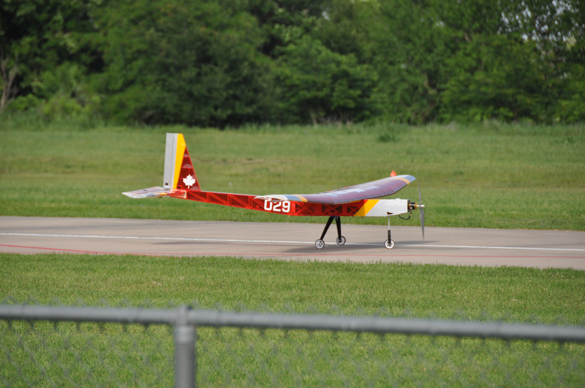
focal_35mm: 300
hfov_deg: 6.9
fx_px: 4869
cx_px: 292
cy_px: 194
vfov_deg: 4.6
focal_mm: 200
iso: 400
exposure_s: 1/1250
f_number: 5.6
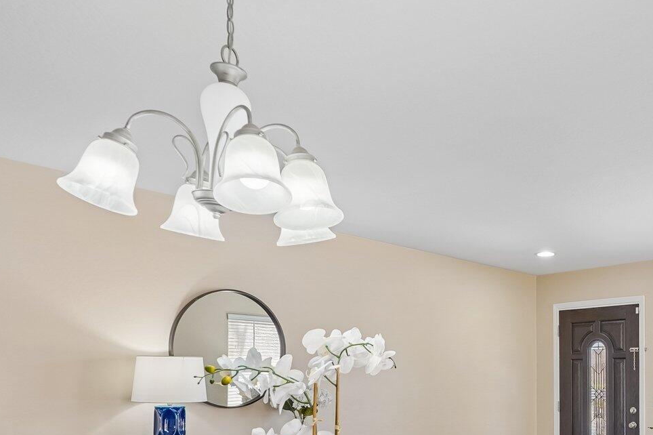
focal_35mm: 35
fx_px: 636
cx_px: 500
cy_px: 374
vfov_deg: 35.9
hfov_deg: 51.7
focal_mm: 16.5
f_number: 8
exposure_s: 1/25
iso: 400
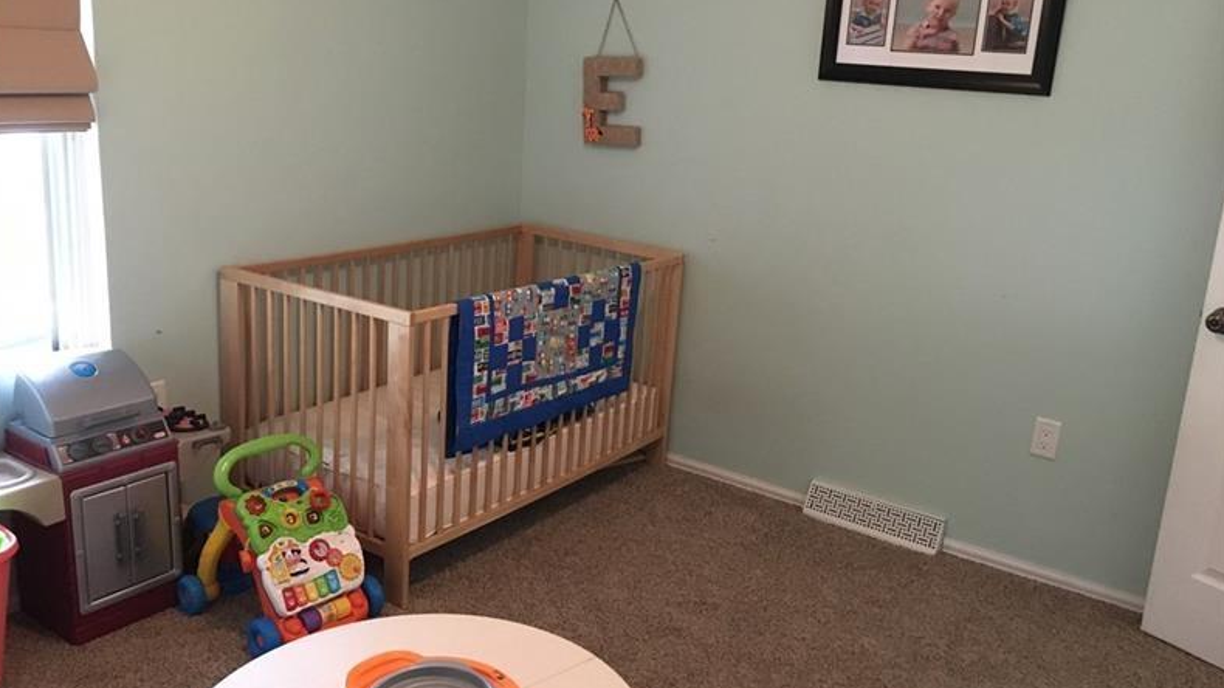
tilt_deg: -12.7
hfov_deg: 61.0
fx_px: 1038
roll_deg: -3.7
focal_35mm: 32
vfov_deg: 36.6
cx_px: 609
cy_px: 308
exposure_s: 1/15
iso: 320
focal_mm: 4.15
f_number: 2.2
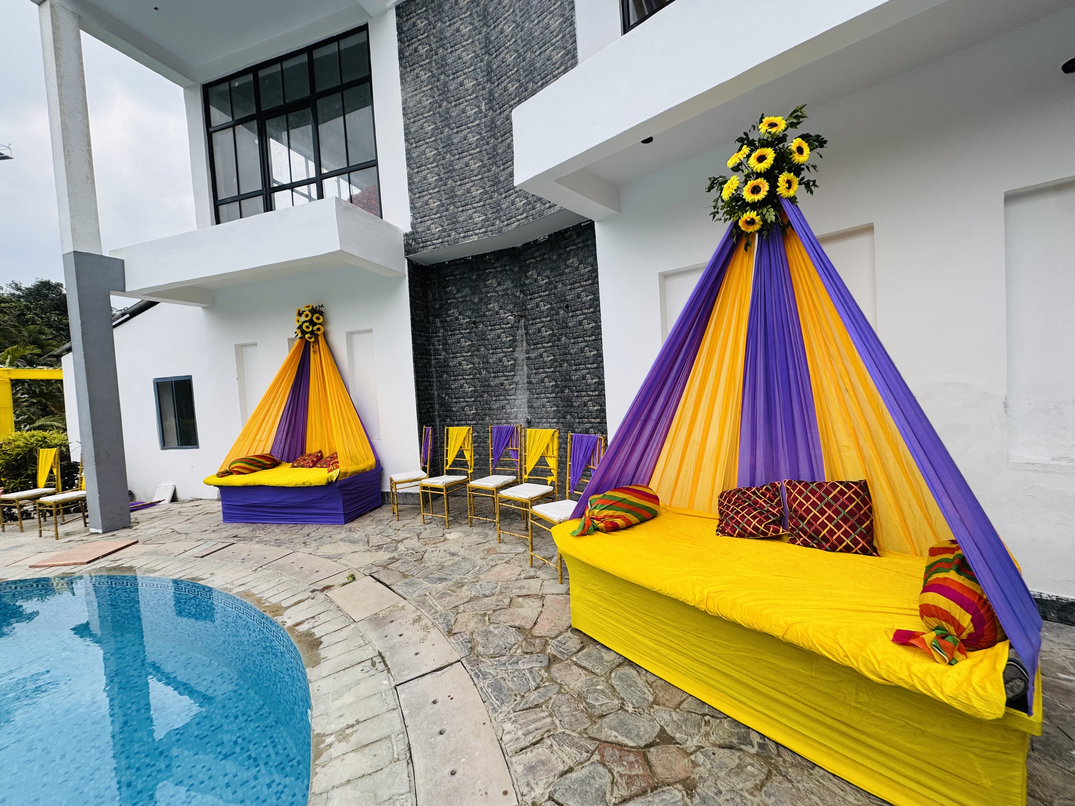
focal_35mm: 14
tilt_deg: -2.9
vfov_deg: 85.7
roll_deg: +3.4
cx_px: 538
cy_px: 403
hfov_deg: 102.1
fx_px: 435
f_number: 2.2
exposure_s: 1/258
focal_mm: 2.22
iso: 40
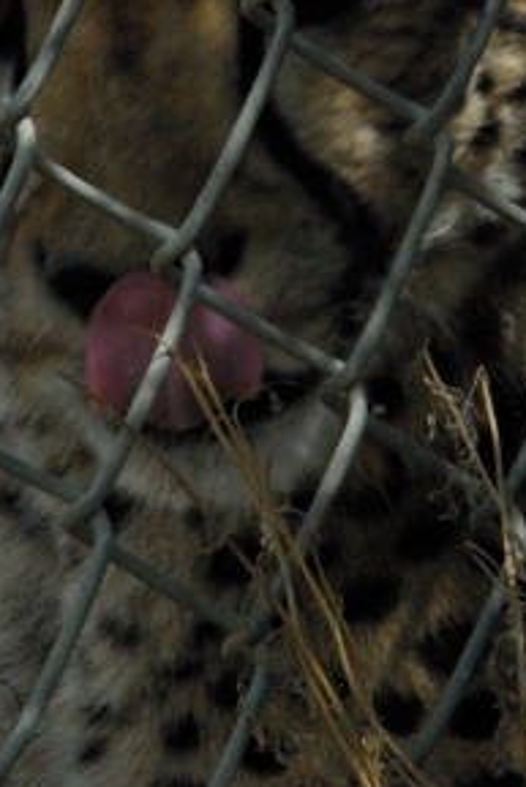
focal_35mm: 467
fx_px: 10222
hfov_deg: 2.9
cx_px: 217
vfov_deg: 4.4
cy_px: -22
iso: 1600
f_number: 36
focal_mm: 150
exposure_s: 1/90
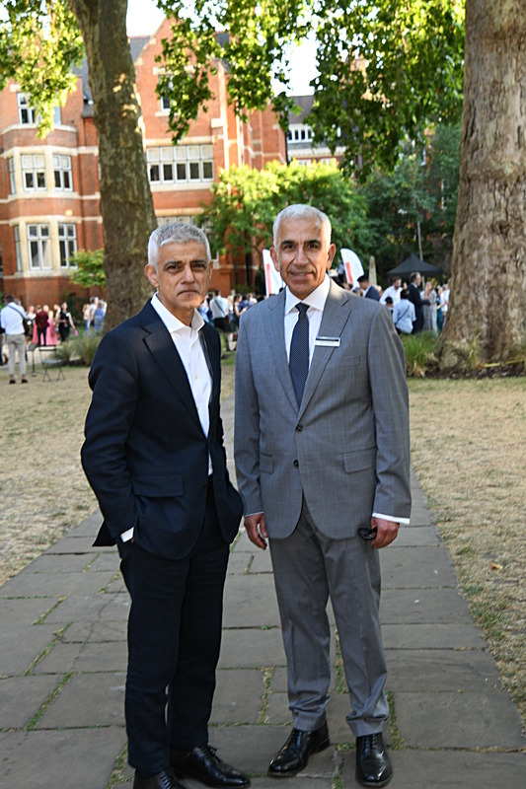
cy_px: 394
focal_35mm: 48
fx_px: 1052
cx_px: 263
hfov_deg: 28.1
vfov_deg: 41.1
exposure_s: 1/60
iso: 400
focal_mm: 48
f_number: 6.3
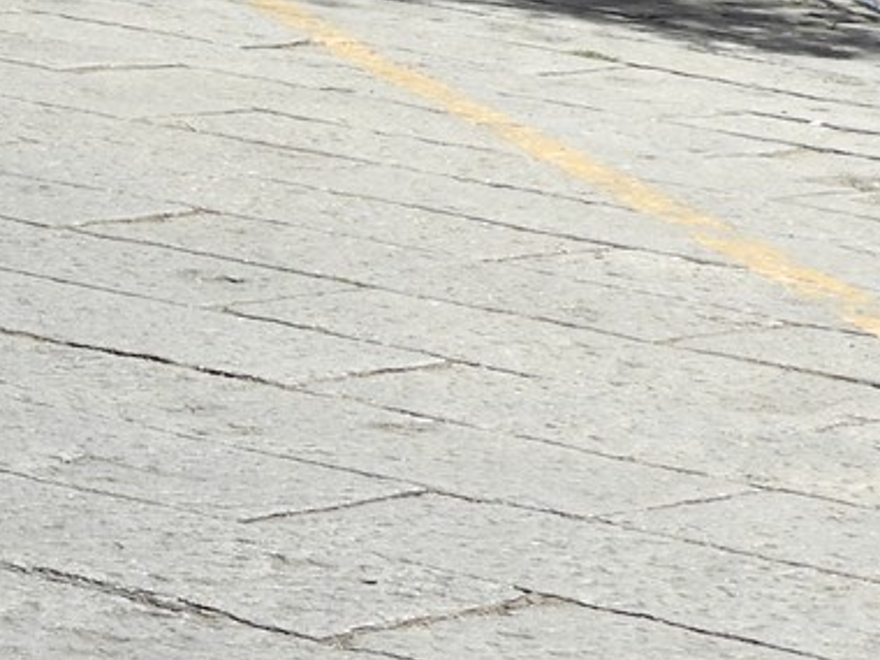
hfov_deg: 7.8
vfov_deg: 6.3
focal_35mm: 237
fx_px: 6025
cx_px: -1100
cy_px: 9
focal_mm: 9
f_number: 4
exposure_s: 1/640
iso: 100
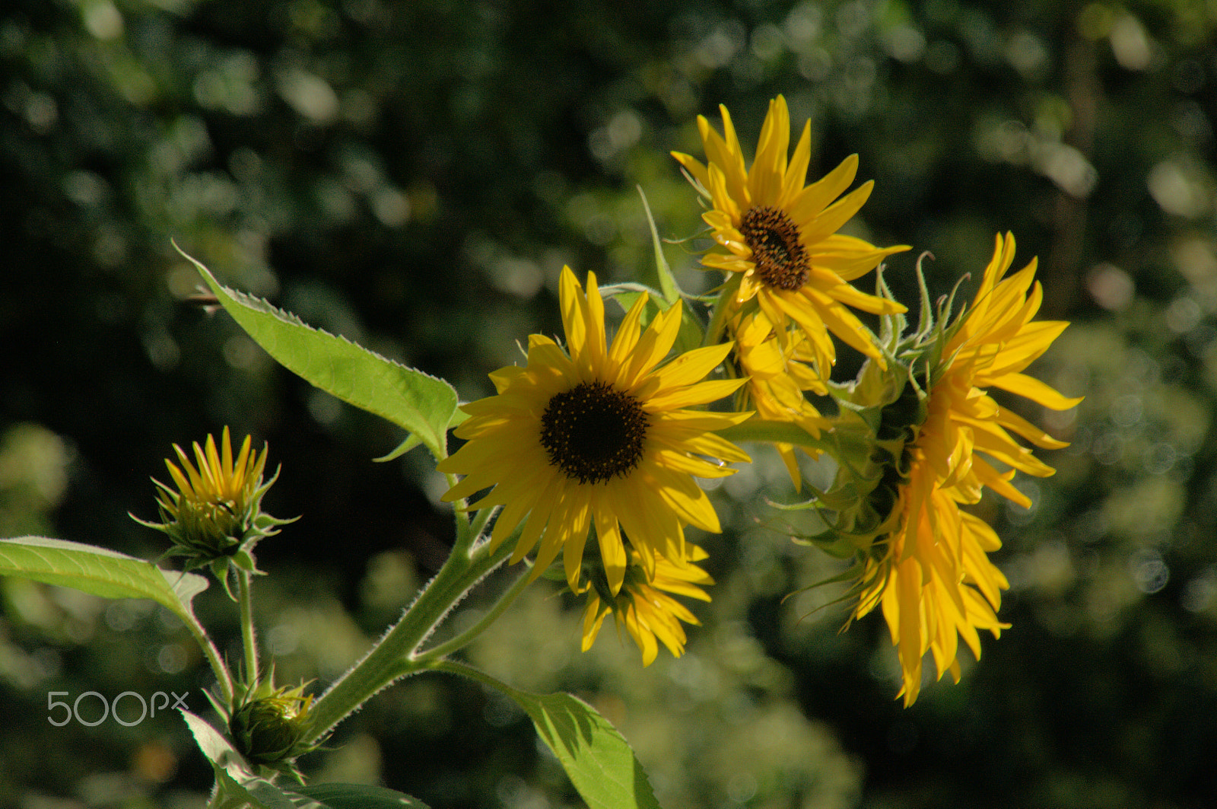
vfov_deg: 3.0
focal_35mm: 450
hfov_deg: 4.6
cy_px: 404
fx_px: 15195
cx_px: 608
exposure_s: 1/200
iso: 200
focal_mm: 300
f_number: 10
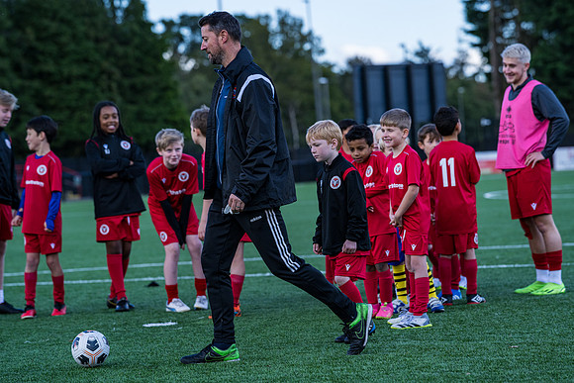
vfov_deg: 9.9
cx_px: 278
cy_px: 192
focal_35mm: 139
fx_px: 2219
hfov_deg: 14.7
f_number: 4
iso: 400
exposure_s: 1/1600
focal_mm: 135
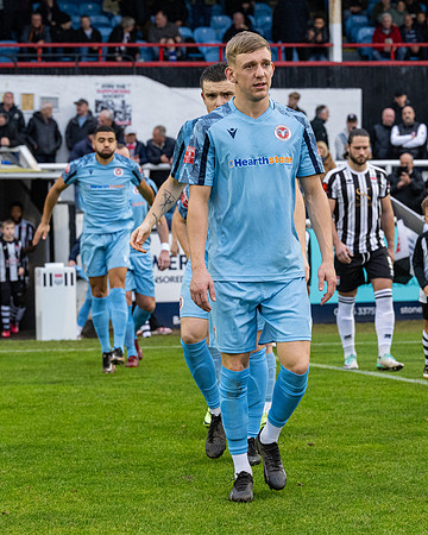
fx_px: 2024
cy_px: 306
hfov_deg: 12.1
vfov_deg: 15.1
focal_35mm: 128
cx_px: 242
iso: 2000
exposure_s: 1/500
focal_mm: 70
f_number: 4
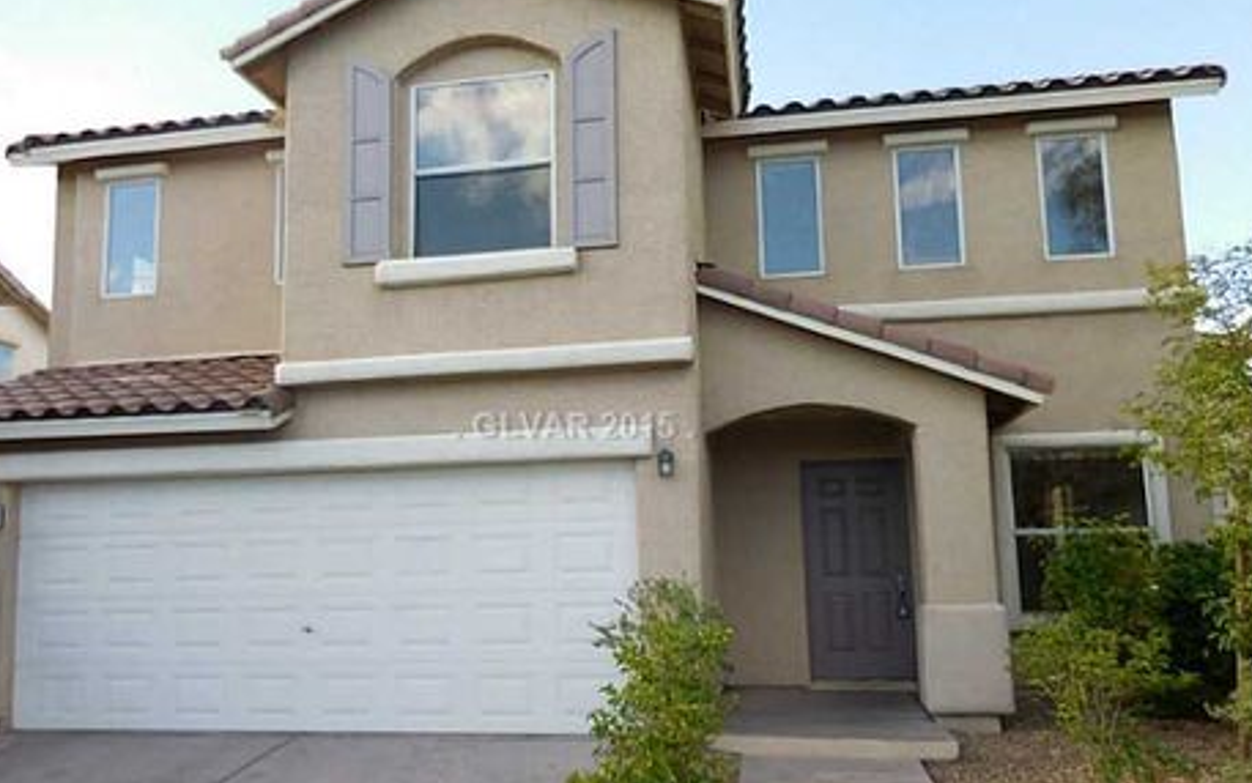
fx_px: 990
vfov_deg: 43.1
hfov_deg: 64.5
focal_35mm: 29
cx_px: 575
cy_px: 426
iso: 125
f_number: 3.3
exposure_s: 1/320
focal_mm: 4.5
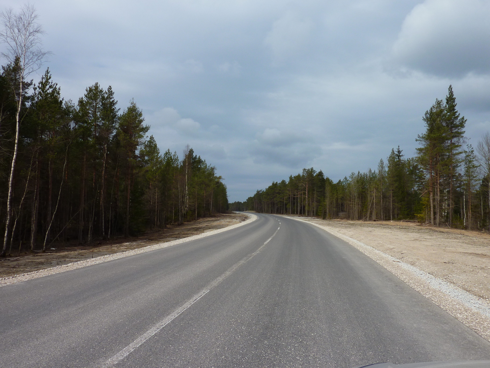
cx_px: 245
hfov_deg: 69.4
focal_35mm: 25
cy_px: 184
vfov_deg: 54.9
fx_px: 354
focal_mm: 4.1
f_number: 5.6
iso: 80
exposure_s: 1/500
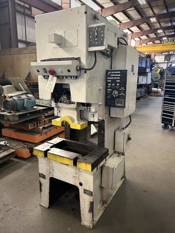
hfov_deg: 53.1
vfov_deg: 67.3
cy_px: 116
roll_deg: -1.2
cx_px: 88
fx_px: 175
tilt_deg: -12.0
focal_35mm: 26
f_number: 1.5
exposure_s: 1/60
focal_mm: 5.7
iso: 125
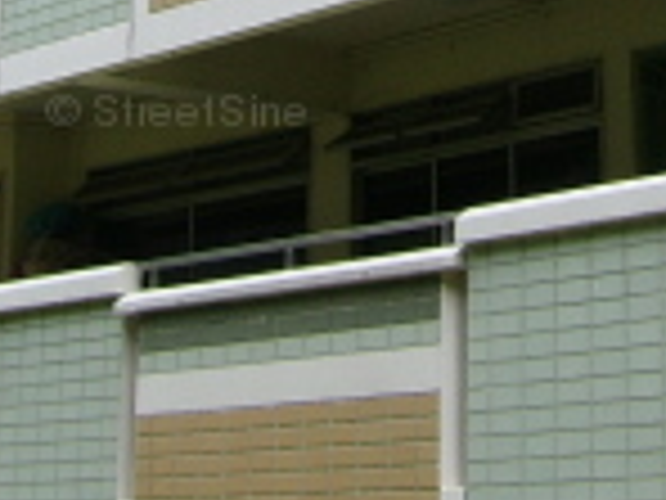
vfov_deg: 10.8
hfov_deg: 15.2
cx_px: 382
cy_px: -333
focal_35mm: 130
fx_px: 2501
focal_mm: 5.95
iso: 50
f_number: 5.8
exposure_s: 1/192
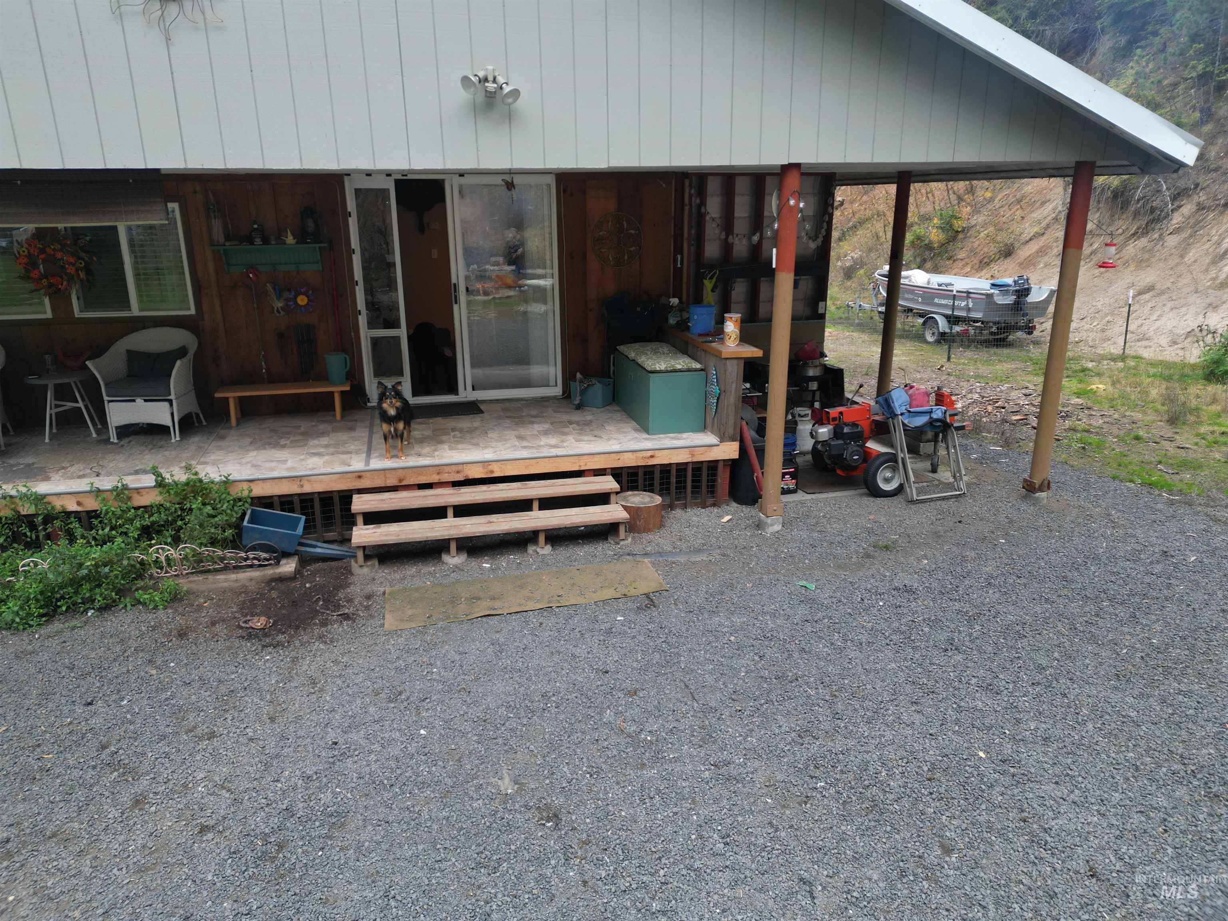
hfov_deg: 71.6
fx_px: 851
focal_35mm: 24
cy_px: 460
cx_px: 614
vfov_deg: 56.8
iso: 110
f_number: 1.7
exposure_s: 1/50
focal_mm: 6.72
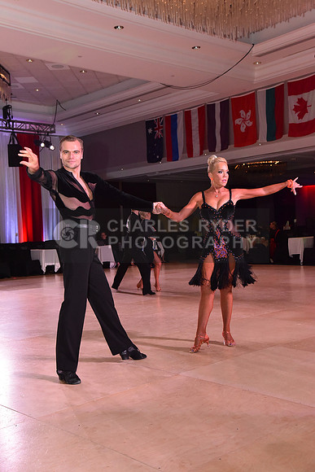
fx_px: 577
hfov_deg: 30.5
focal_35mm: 44
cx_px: 158
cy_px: 236
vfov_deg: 44.5
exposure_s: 1/320
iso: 2500
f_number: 7.1
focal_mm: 44
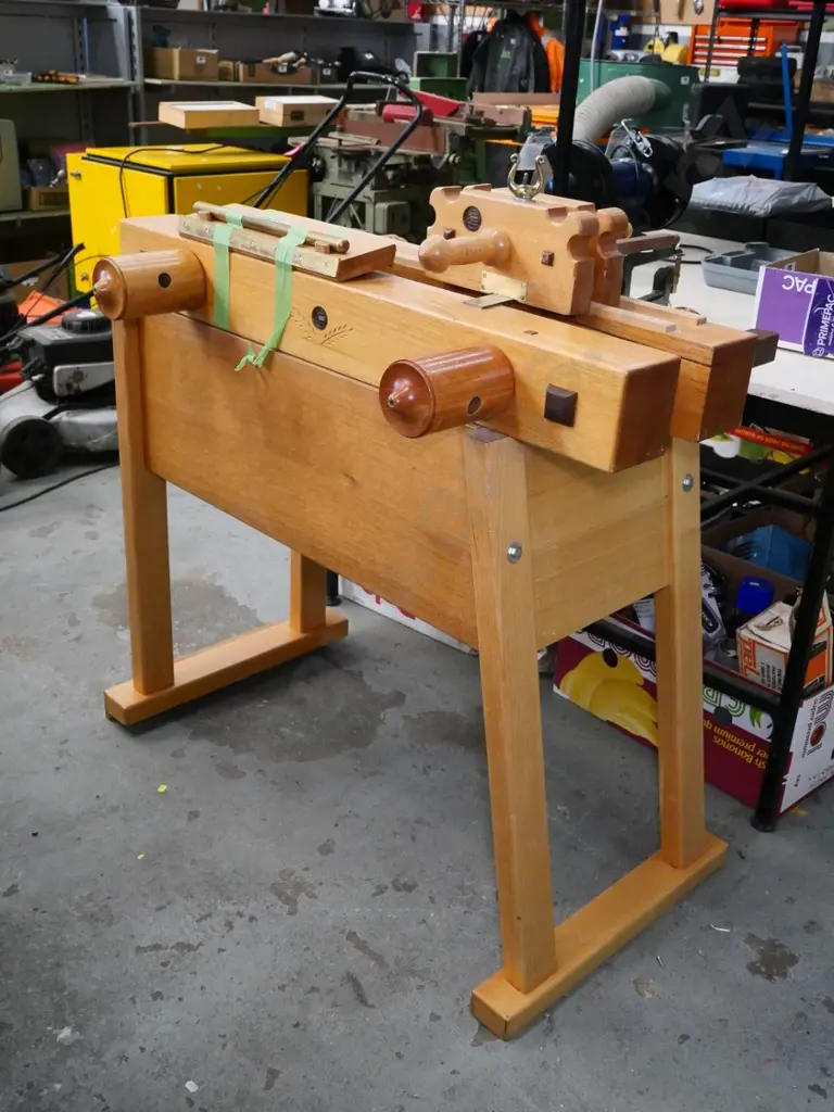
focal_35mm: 34
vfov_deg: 54.0
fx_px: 1092
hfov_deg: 41.8
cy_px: 556
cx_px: 417
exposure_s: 1/200
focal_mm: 17
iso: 3200
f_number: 4.5
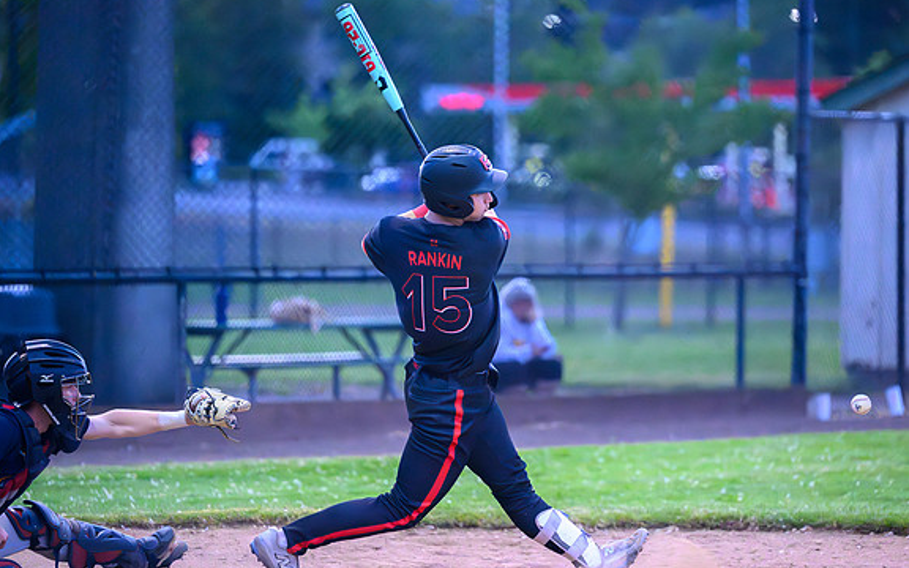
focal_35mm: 190
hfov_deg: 11.0
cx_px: 496
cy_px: 310
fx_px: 4707
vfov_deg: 6.9
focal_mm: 165
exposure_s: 1/2500
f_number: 2.8
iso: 12800
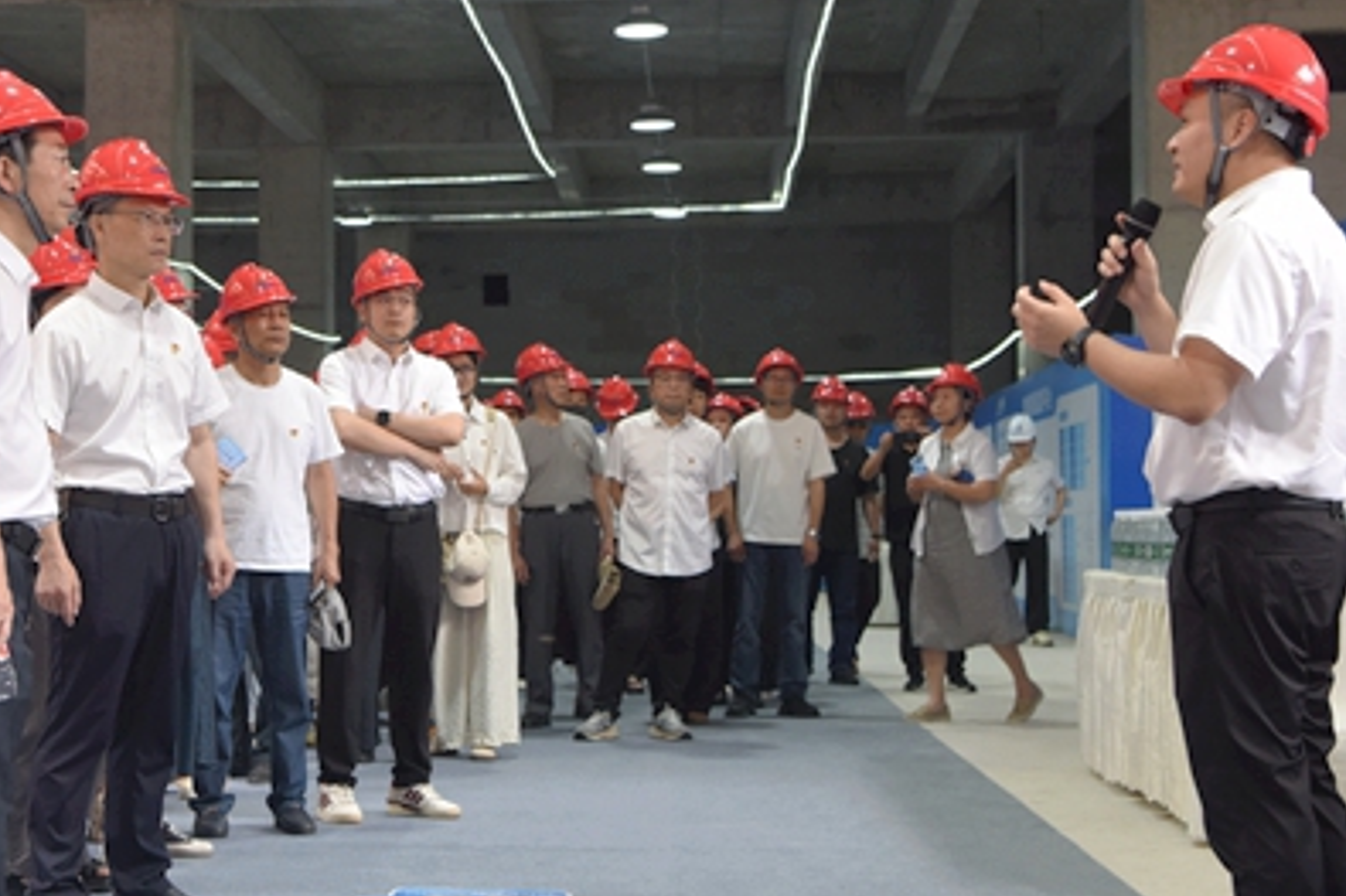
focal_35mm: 73
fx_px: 2728
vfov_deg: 18.7
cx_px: 361
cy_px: 450
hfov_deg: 27.4
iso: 800
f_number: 5
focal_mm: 36
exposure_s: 1/100
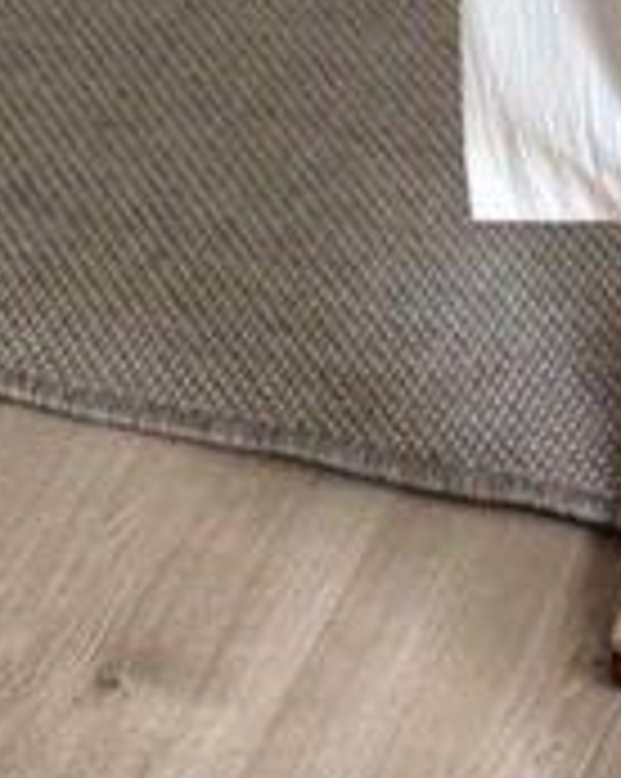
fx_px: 3383
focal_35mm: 147
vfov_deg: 11.1
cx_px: 860
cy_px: -1084
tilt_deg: -16.4
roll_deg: -3.0
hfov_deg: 10.2
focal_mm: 5.96
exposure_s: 1/122
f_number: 1.6
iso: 50
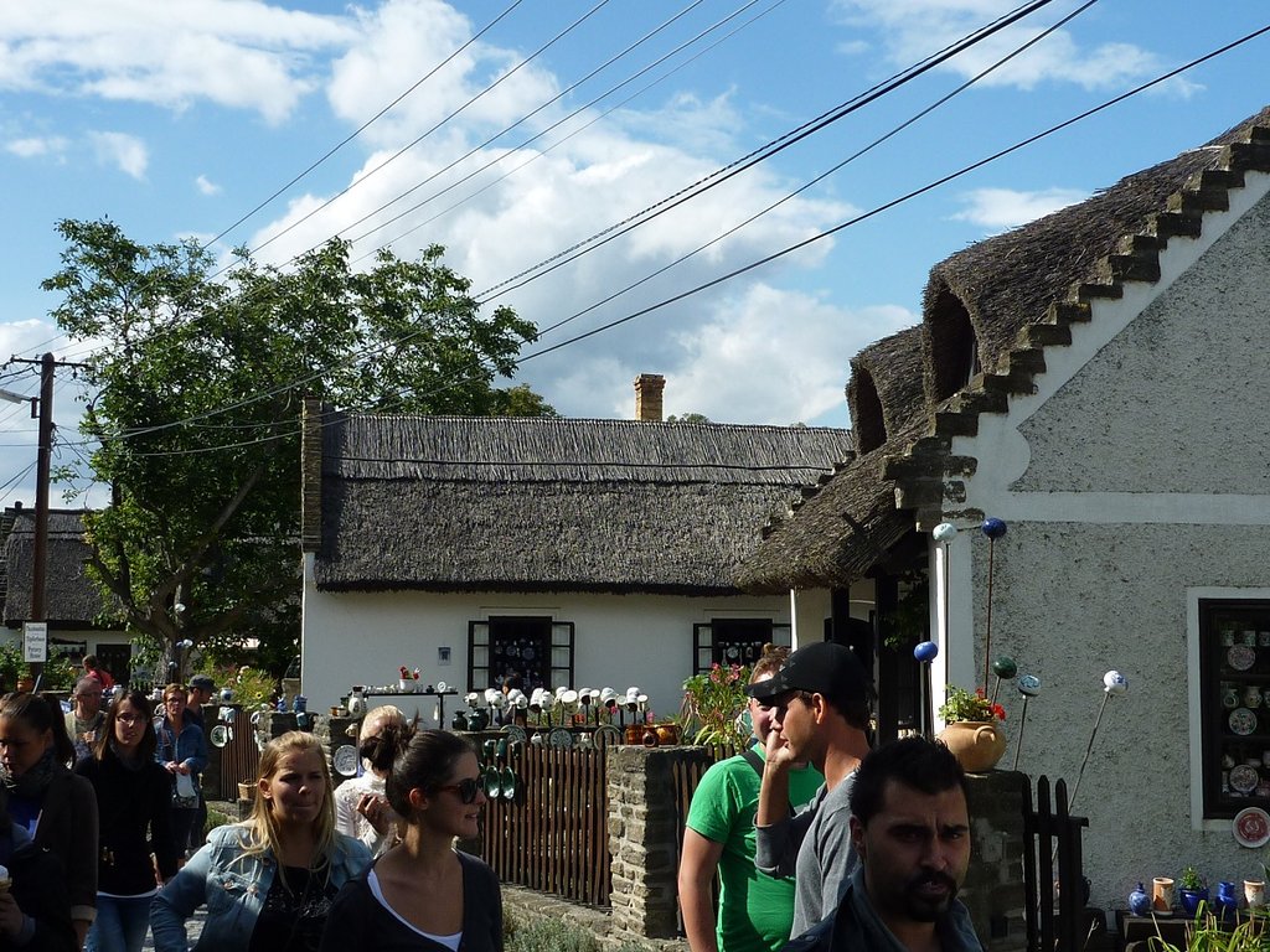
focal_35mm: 44
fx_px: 1614
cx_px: 635
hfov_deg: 42.9
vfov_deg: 32.9
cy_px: 476
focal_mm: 4.9
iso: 80
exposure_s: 1/1000
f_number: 3.3
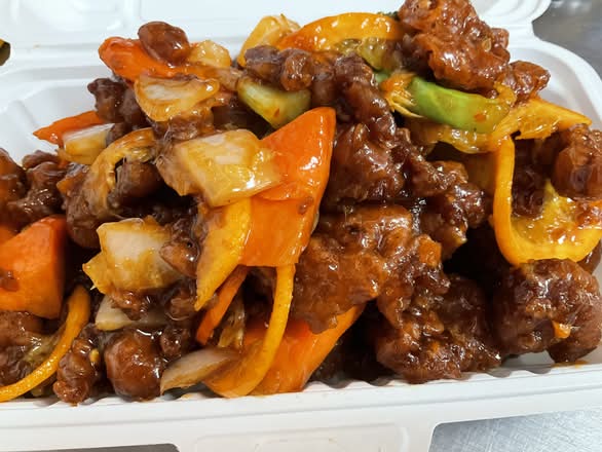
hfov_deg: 61.6
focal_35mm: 29
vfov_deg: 48.3
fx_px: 505
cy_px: 226
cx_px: 301
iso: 320
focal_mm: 3
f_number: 1.8
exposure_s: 1/30
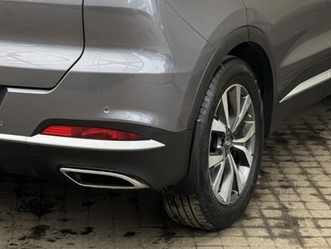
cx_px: 102
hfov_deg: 17.8
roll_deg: -0.8
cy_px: -6
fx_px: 1052
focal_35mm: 110
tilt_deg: -9.0
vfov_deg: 13.3
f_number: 1.78
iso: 64
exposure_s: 1/507
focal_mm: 6.76
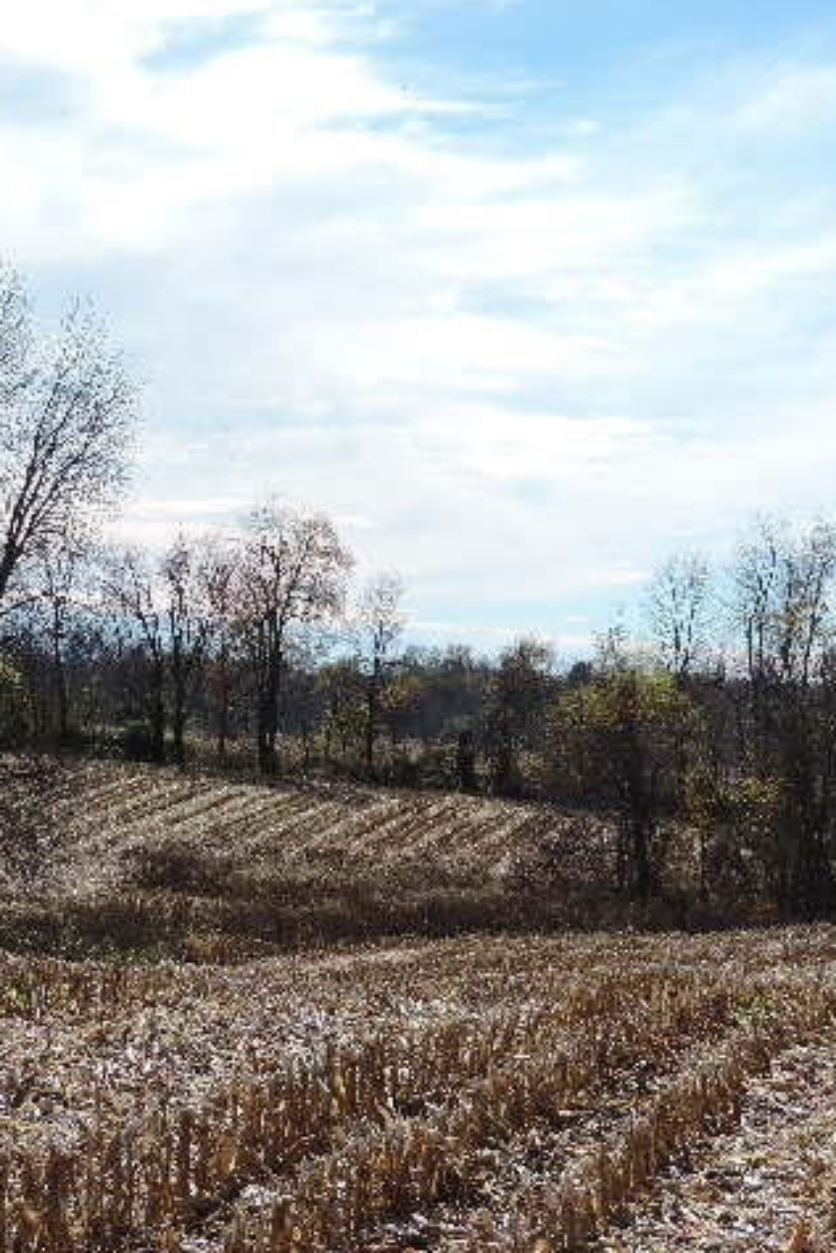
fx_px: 3655
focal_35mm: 105
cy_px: 628
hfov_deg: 13.0
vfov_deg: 19.5
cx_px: 272
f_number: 3.9
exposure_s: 1/800
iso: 80
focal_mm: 13.3
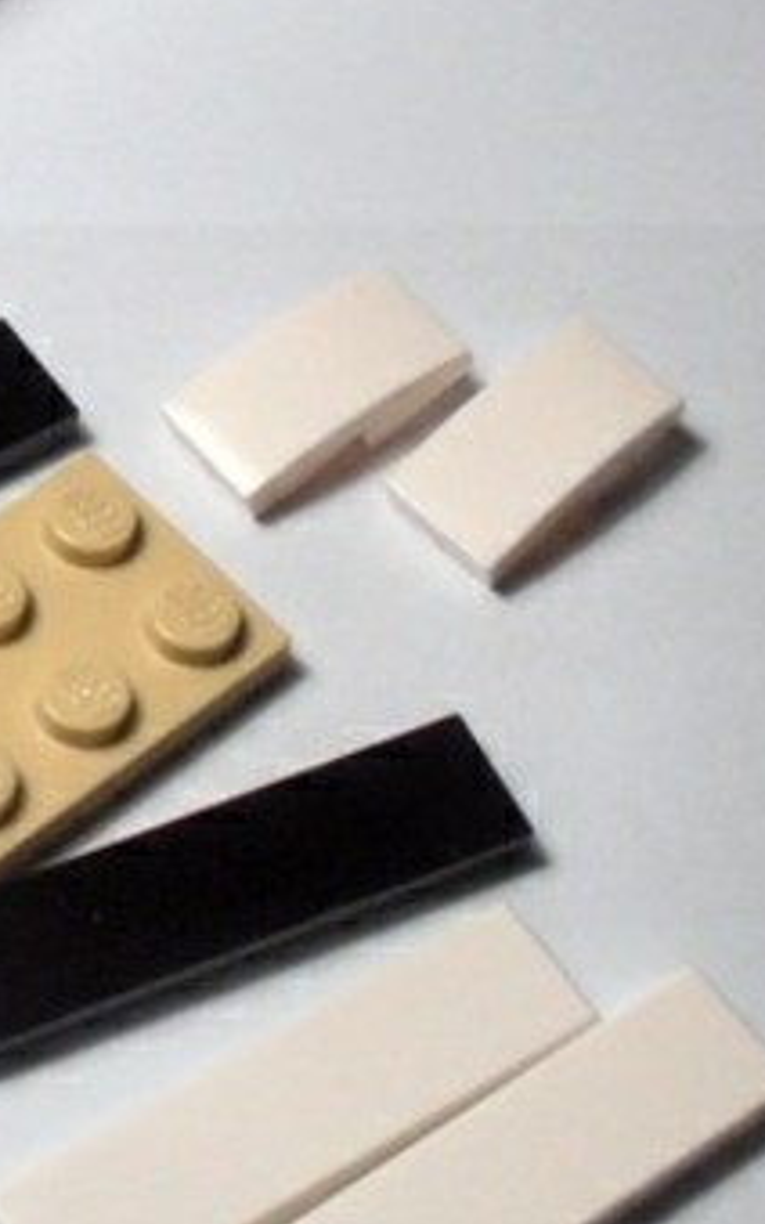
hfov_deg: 12.2
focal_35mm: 104
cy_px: 450
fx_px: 3468
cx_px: -242
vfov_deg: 20.0
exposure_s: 1/60
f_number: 3.9
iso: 80
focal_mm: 6.61
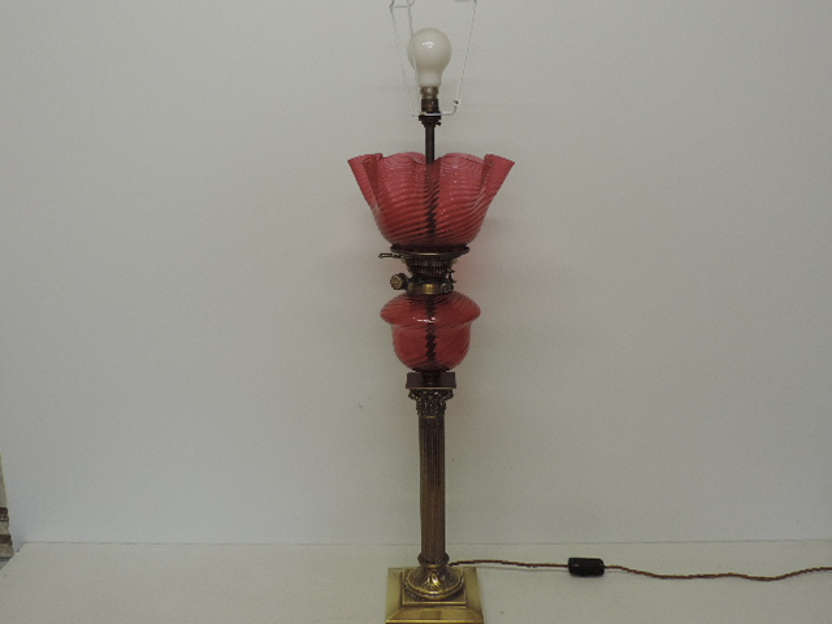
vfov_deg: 42.9
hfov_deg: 55.4
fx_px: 793
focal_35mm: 33
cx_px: 416
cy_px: 312
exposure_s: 1/50
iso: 320
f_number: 3.2
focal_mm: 5.8
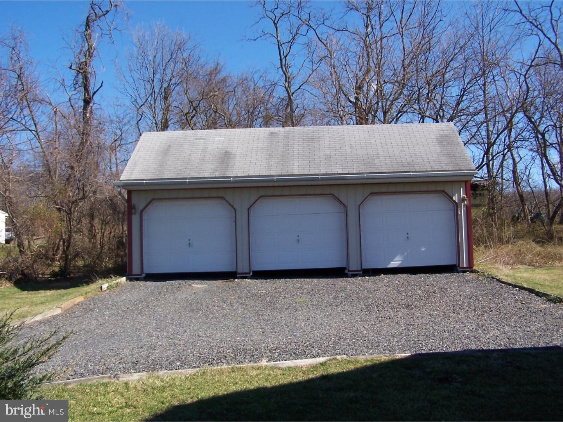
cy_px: 211
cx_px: 282
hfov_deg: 49.0
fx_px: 618
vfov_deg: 37.7
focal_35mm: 38
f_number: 4
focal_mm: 6.3
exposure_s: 1/500
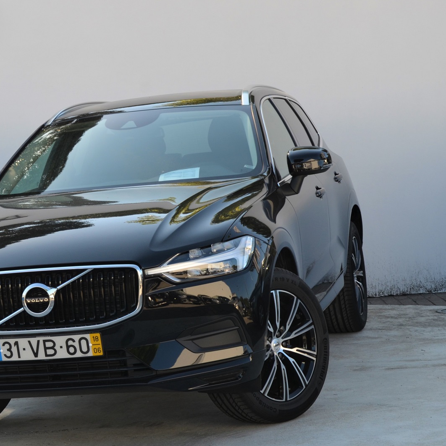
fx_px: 1454
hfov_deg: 17.4
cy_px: 239
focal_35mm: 100
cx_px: 119
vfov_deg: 17.4
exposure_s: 1/200
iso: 200
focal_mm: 45
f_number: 7.1
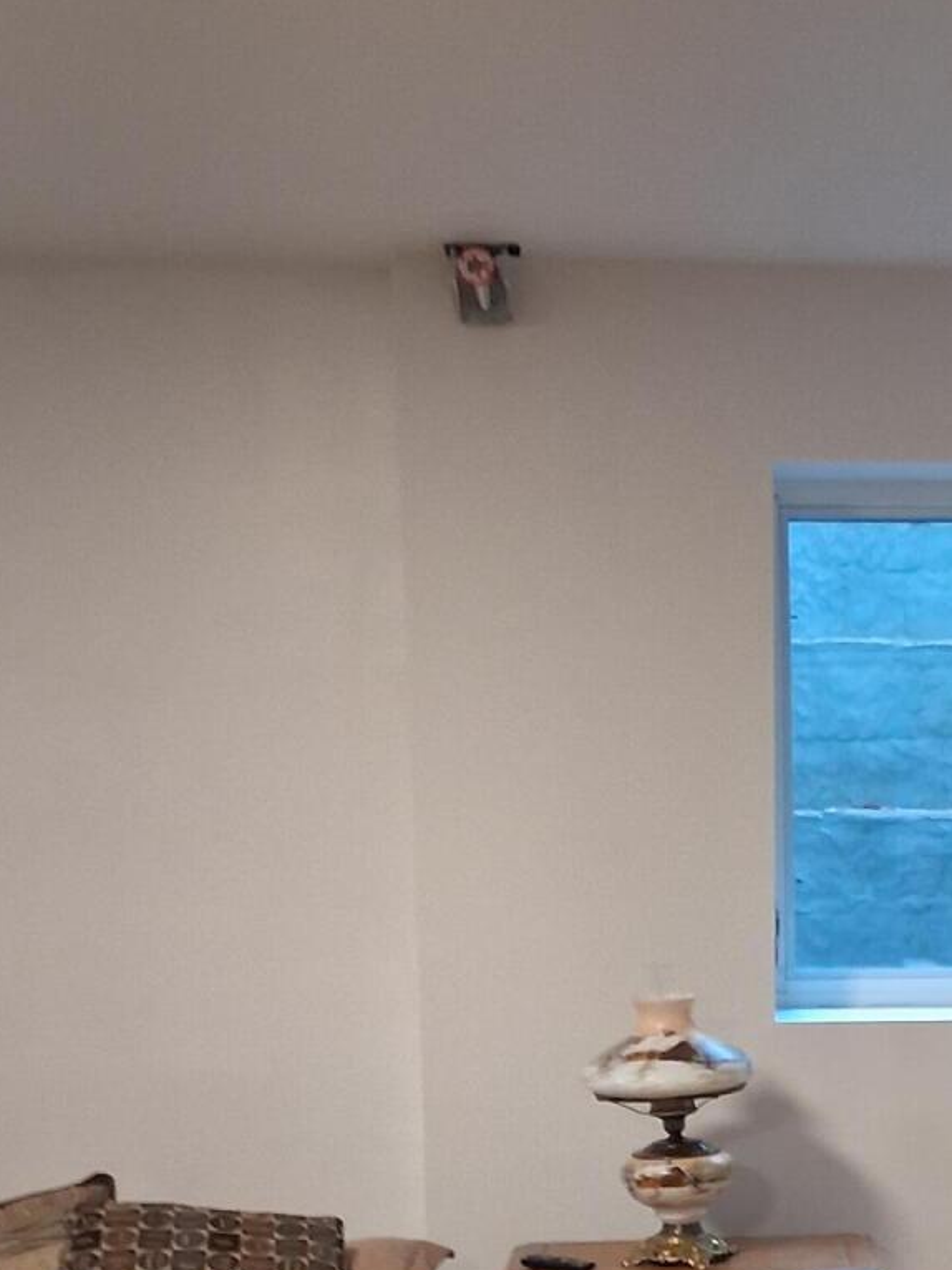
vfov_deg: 27.8
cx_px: 914
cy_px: 1067
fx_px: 2493
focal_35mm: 68
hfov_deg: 21.0
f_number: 1.8
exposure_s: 1/50
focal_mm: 3.98
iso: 500
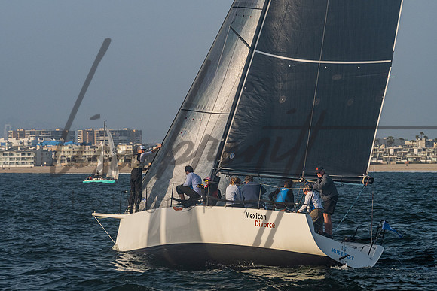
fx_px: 2182
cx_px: 196
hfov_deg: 11.4
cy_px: 105
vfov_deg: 7.6
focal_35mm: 180
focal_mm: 130
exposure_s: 1/1250
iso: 400
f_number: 8
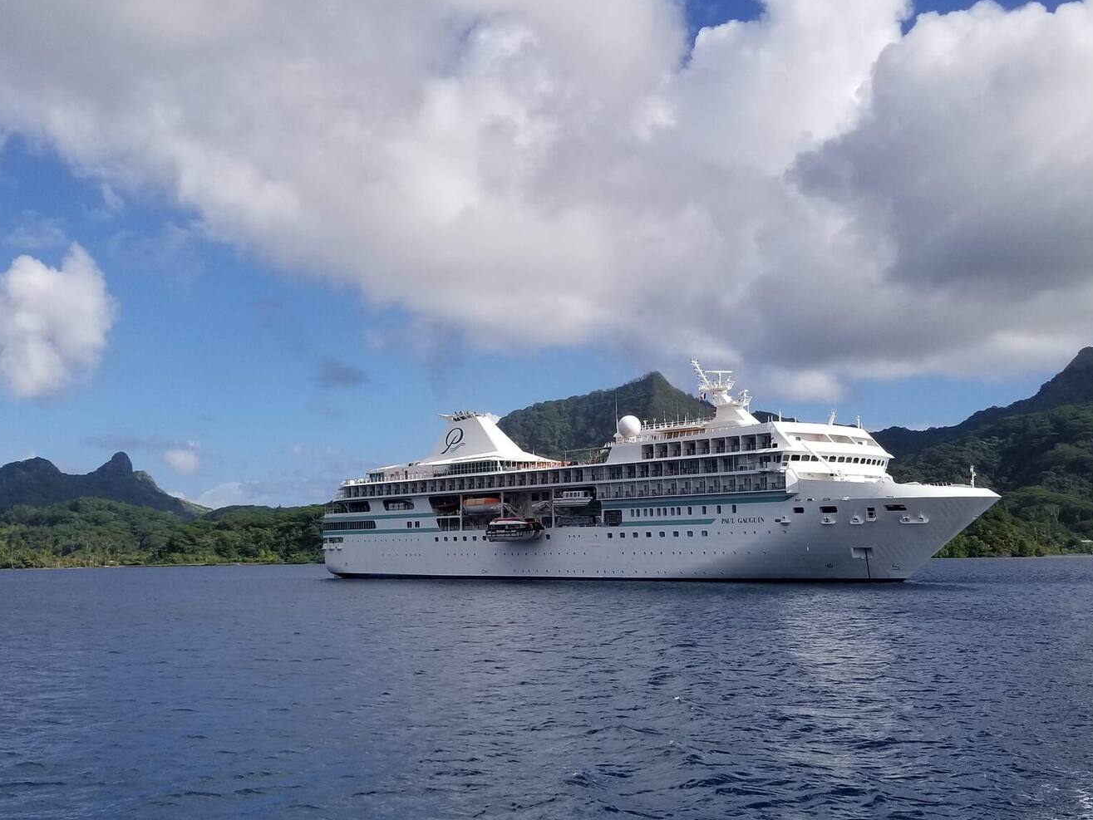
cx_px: 541
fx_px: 853
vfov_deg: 51.4
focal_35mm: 27
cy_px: 422
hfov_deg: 65.3
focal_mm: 4.25
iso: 50
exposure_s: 1/4386
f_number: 1.7
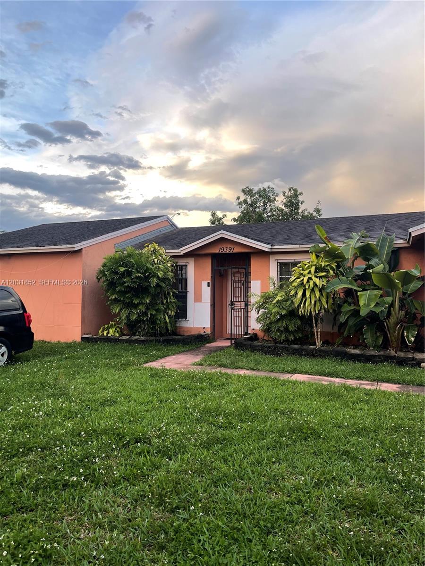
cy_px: 283
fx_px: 409
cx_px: 212
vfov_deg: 69.4
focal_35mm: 25
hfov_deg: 54.9
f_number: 1.6
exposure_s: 1/124
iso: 32
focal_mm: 5.1
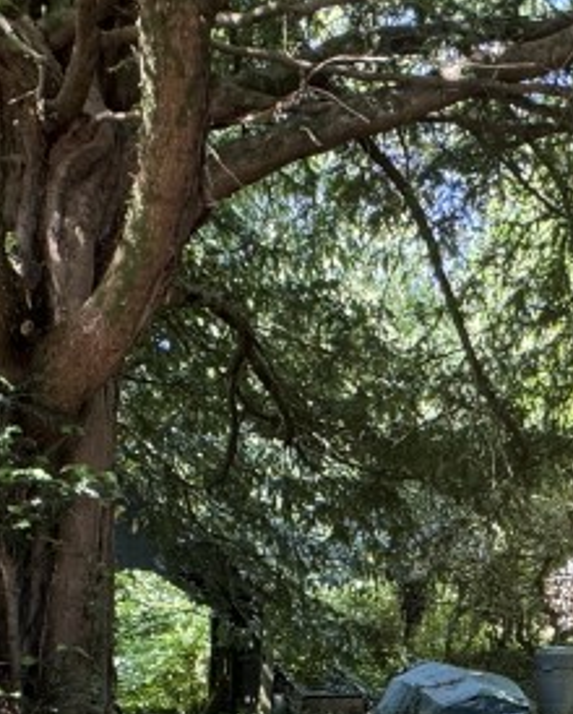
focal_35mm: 51
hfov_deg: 28.1
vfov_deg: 31.8
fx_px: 1079
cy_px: 810
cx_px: 563
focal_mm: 2.22
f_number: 2.2
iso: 125
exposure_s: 1/99
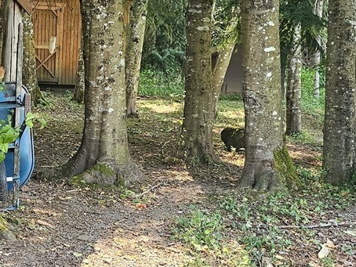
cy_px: 134
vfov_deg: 18.2
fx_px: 833
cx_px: 94
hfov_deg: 23.9
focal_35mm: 81
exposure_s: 1/180
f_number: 1.7
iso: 160
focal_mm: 6.3
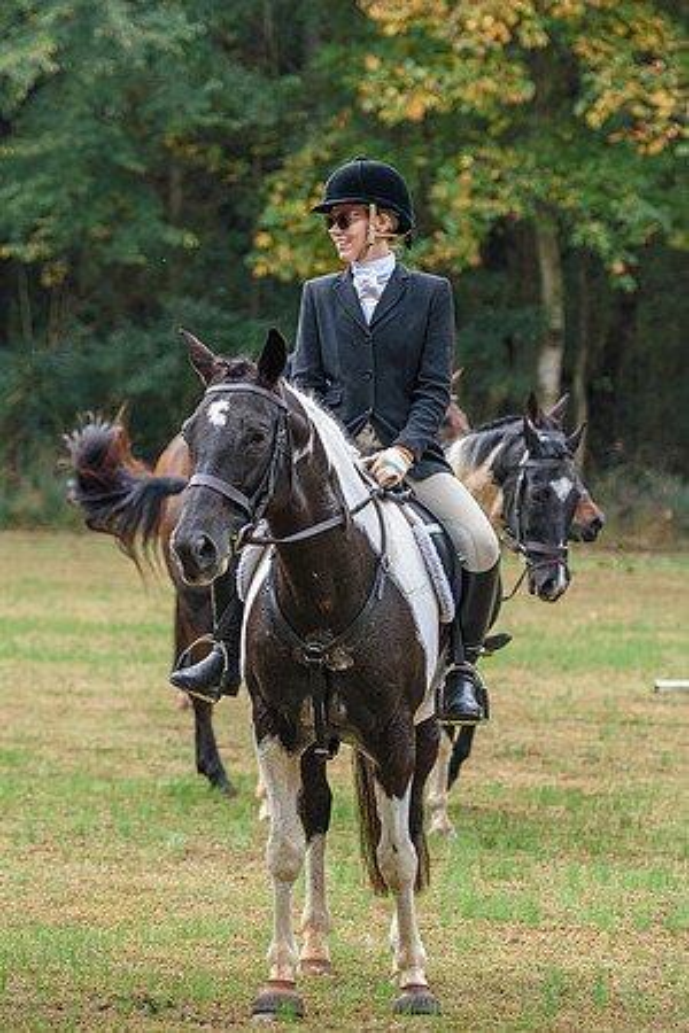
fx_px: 4995
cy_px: 516
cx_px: 344
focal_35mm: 174
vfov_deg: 11.8
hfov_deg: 7.9
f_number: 4
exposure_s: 1/800
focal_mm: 116
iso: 560
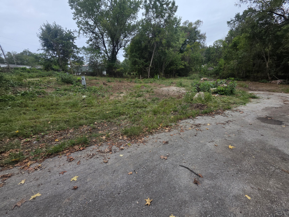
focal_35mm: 13
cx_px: 144
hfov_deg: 106.2
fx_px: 109
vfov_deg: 89.9
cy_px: 108
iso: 40
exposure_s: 1/904
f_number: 1.9
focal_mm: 2.2
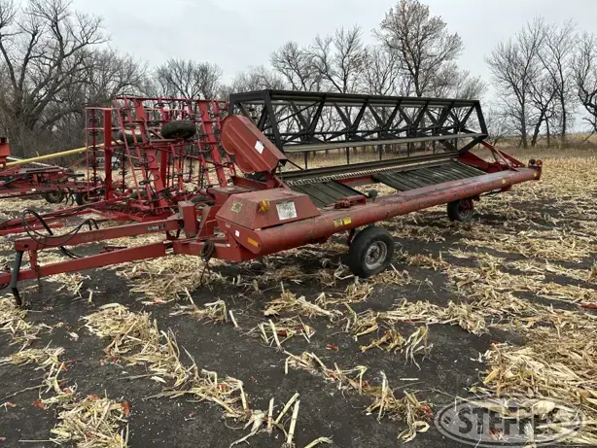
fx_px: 431
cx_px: 296
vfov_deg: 54.9
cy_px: 226
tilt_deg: -12.8
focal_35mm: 25
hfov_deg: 69.4
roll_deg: +3.1
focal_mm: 6.86
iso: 64
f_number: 1.78
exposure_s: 1/214
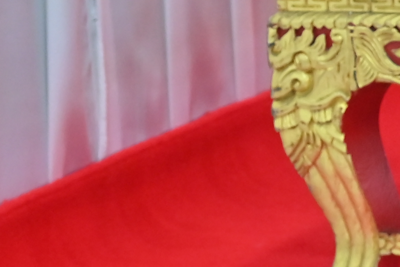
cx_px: 1166
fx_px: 2566
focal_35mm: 231
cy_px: -379
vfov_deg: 5.7
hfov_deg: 7.8
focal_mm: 36
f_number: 4
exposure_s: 1/200
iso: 1250
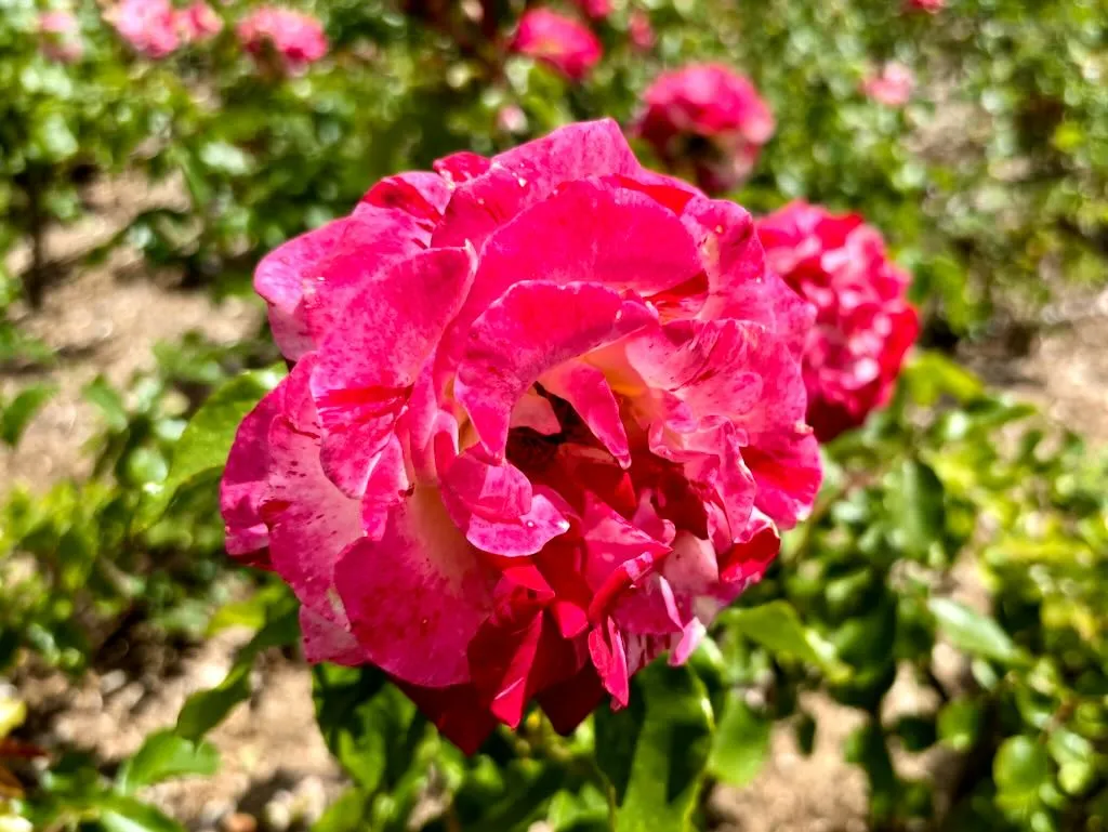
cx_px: 554
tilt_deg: -28.2
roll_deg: +2.0
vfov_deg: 53.1
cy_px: 416
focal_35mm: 26
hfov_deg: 67.3
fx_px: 833
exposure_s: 1/3650
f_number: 1.6
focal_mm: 5.96
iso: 50
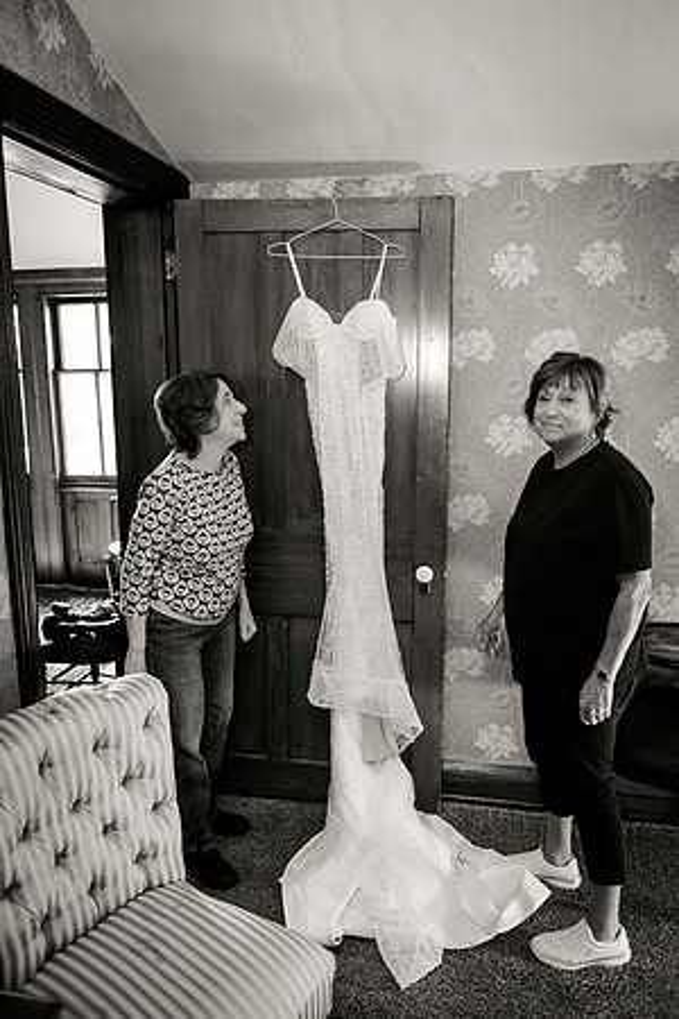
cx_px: 340
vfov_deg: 69.4
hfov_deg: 49.6
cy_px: 510
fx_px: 736
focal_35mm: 26
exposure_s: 1/200
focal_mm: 26
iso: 2000
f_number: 2.8
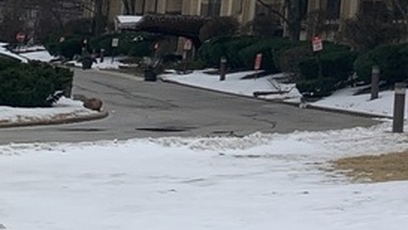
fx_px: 1213
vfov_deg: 10.0
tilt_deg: +12.5
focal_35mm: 112
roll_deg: -3.1
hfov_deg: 18.1
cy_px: -236
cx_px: 502
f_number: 1.8
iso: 25
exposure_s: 1/2545
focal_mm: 4.25
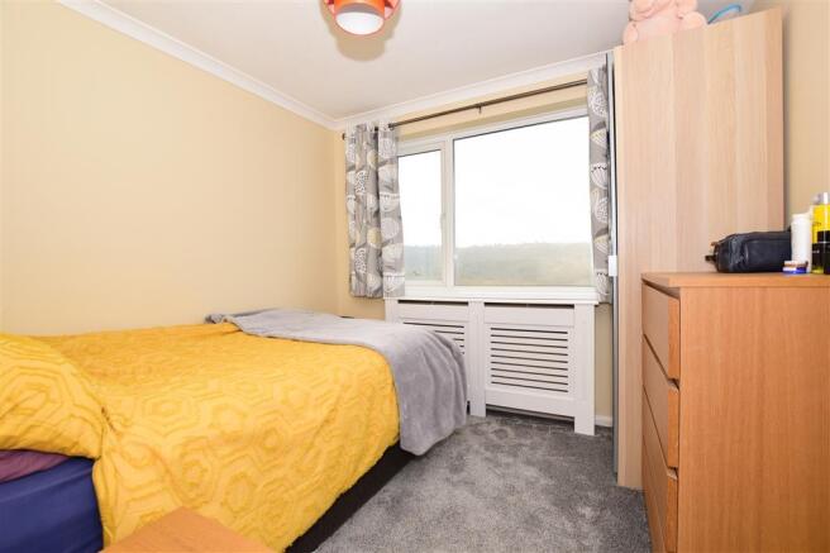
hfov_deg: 100.4
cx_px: 415
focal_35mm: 15
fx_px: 346
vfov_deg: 77.3
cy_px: 276
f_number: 8
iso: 400
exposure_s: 1/200
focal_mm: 10
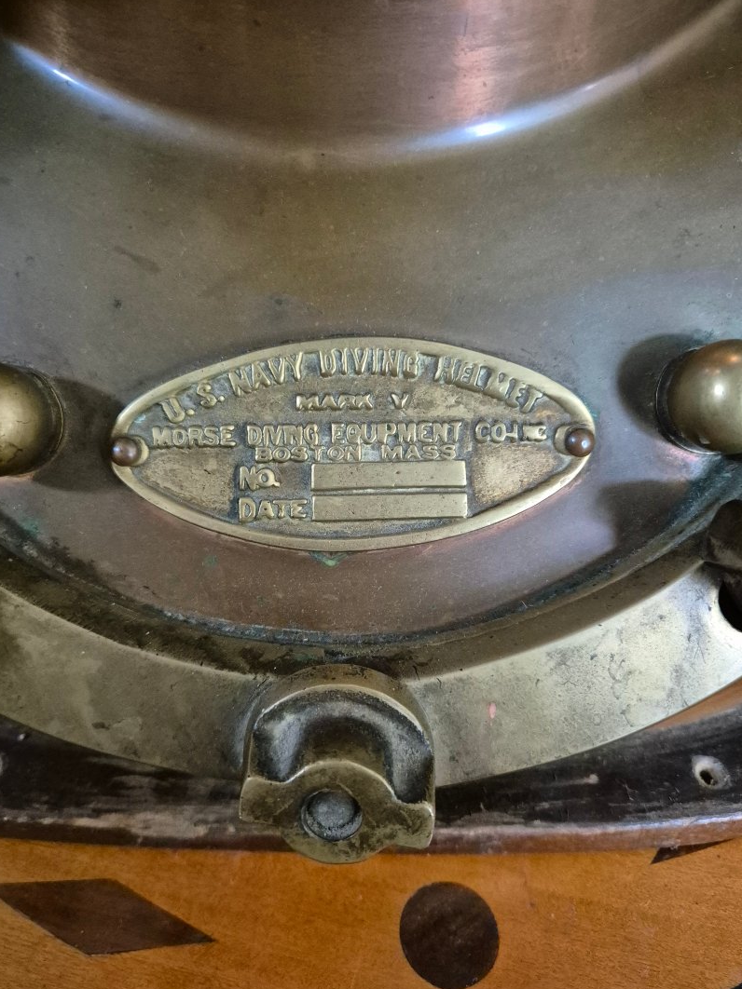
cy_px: 488
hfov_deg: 53.0
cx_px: 334
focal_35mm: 26
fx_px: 743
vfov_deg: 67.3
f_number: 1.8
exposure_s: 1/100
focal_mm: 5.4
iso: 2500
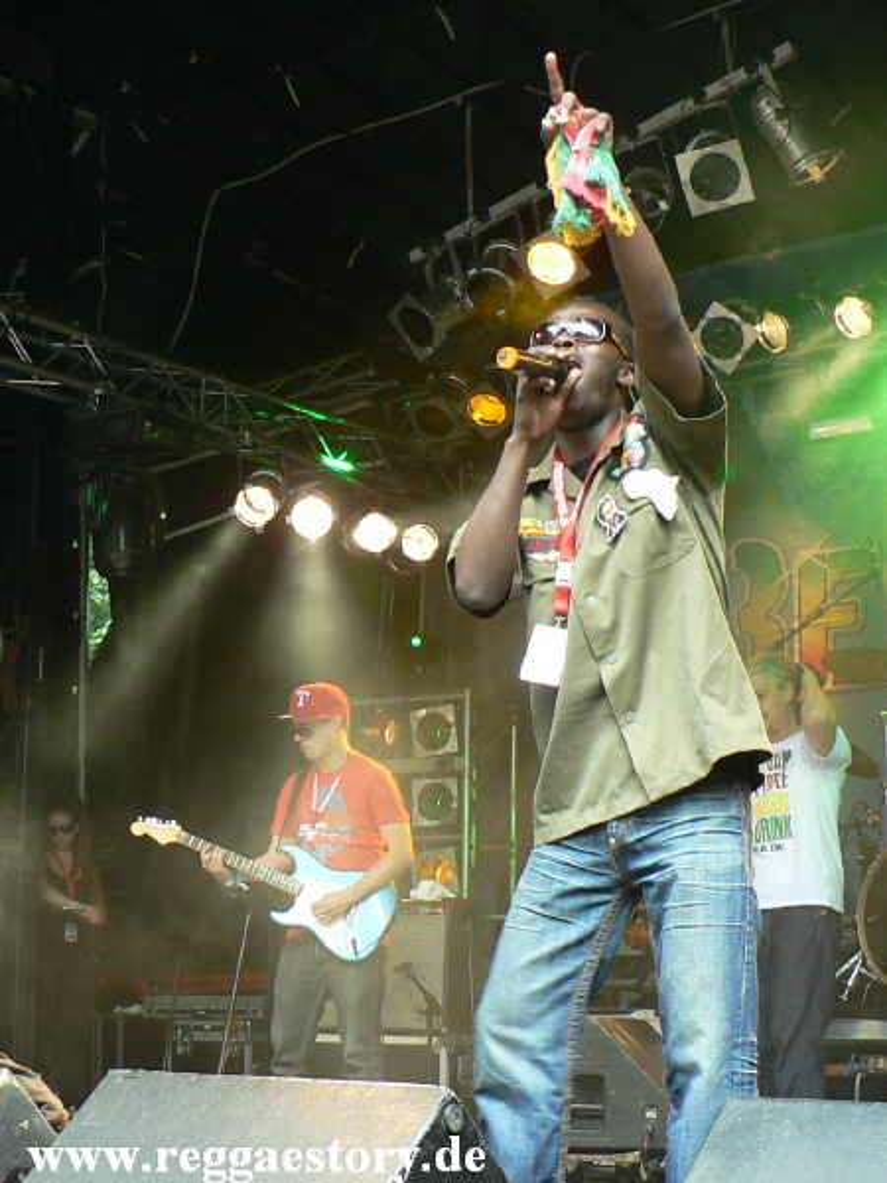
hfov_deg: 40.7
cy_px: 592
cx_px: 444
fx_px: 1196
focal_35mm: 35
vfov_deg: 52.6
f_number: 2.8
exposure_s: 1/50
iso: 64
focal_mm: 6
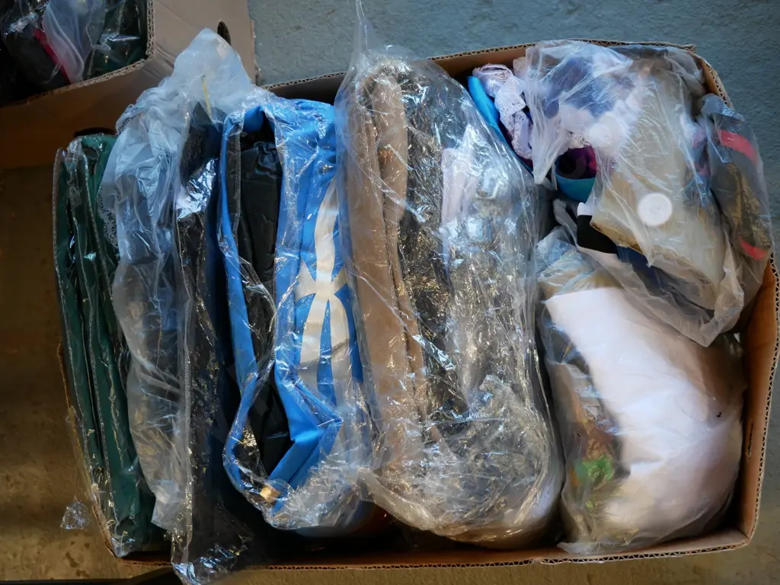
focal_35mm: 44
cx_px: 390
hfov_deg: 42.9
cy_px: 292
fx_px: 991
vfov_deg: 32.9
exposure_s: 1/60
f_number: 4.2
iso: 1000
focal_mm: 22
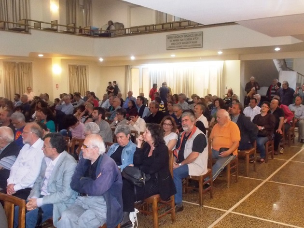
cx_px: 152
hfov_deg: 47.9
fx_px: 342
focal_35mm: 39
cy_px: 114
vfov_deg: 36.8
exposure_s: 1/30
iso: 800
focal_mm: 6.9
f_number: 3.9
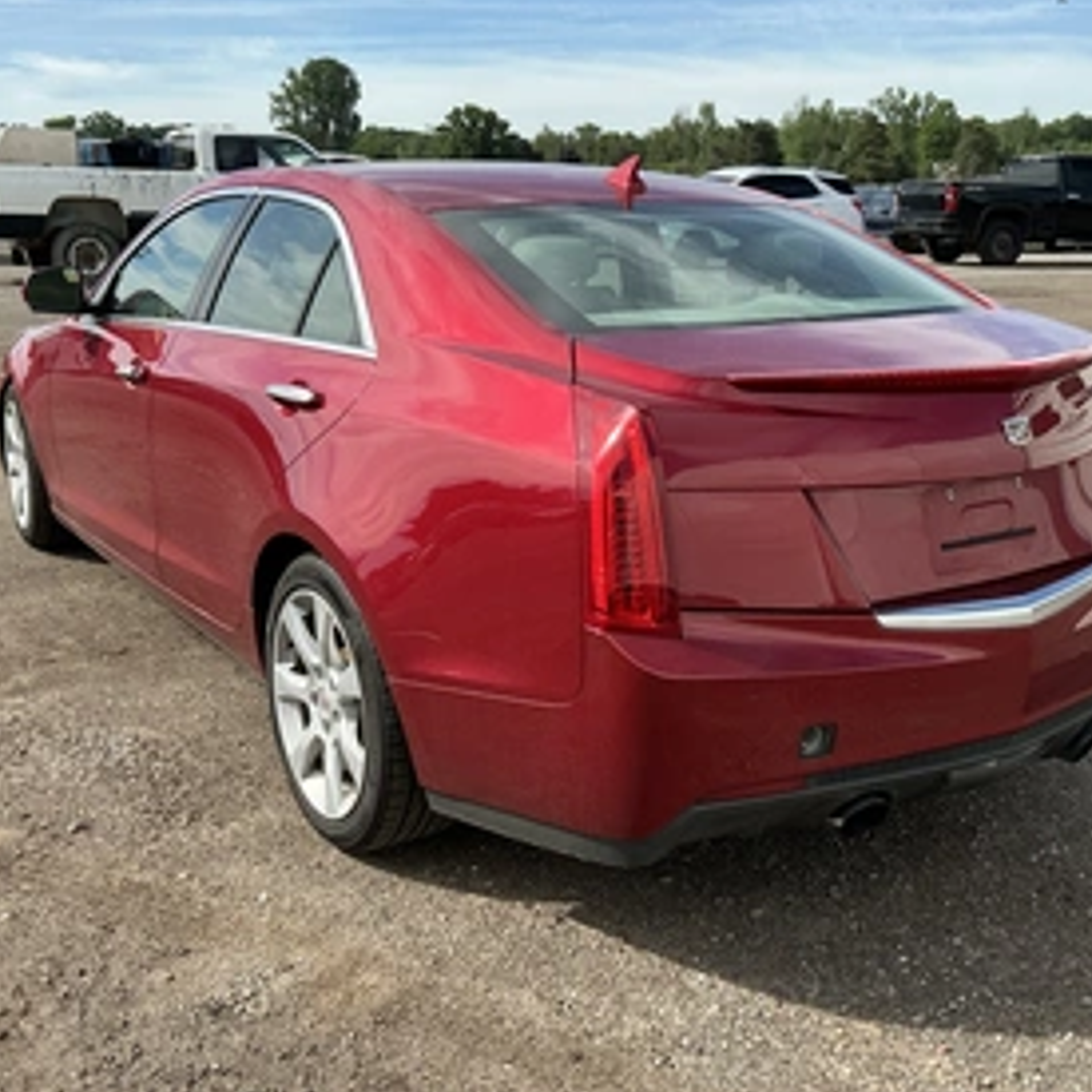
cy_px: 536
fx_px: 1285
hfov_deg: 46.0
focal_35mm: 36
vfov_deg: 46.0
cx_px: 584
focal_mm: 3
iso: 25
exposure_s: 1/1076
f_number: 1.8
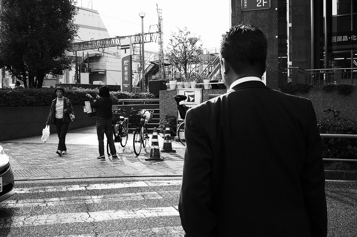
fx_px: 466
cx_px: 178
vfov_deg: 28.6
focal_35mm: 47
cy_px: 118
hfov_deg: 41.9
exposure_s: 1/180
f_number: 5.6
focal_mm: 18.3
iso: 100
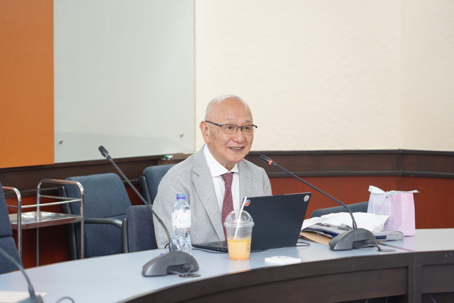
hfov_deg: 19.5
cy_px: 152
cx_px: 227
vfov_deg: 13.0
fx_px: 1324
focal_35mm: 105
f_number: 4
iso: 1600
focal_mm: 105
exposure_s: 1/125
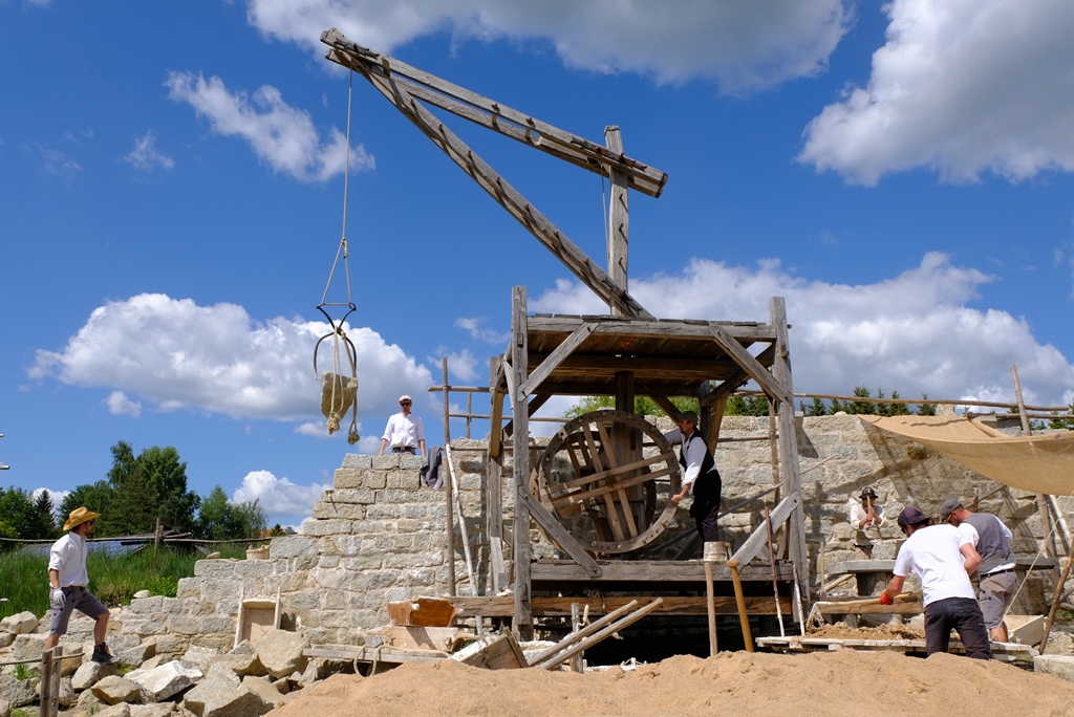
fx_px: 985
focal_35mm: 33
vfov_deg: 40.0
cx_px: 537
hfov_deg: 57.2
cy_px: 358
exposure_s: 1/350
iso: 200
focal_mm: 22.2
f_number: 10
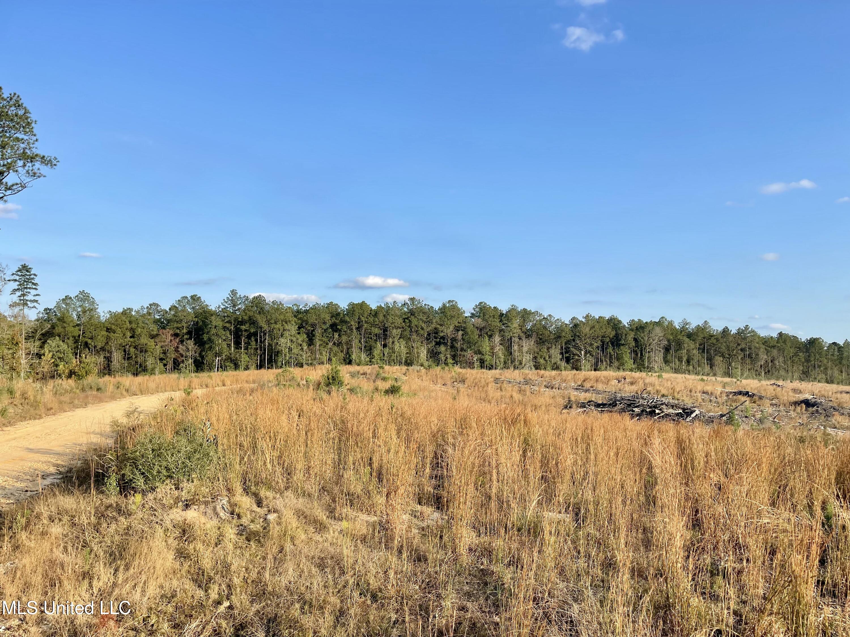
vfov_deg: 54.9
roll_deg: -2.2
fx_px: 614
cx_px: 425
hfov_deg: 69.4
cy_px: 318
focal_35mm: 25
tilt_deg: +1.5
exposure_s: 1/2545
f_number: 1.6
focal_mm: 5.1
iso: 32
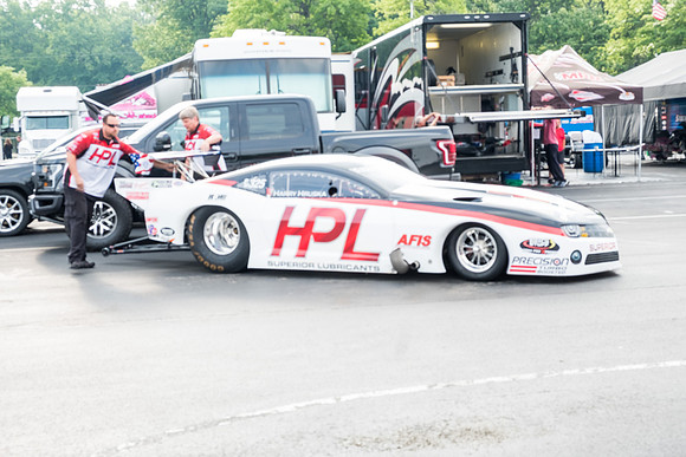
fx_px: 1067
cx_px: 343
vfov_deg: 24.2
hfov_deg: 35.6
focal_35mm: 56
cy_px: 228
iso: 400
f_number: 9
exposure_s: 1/80
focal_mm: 37.4
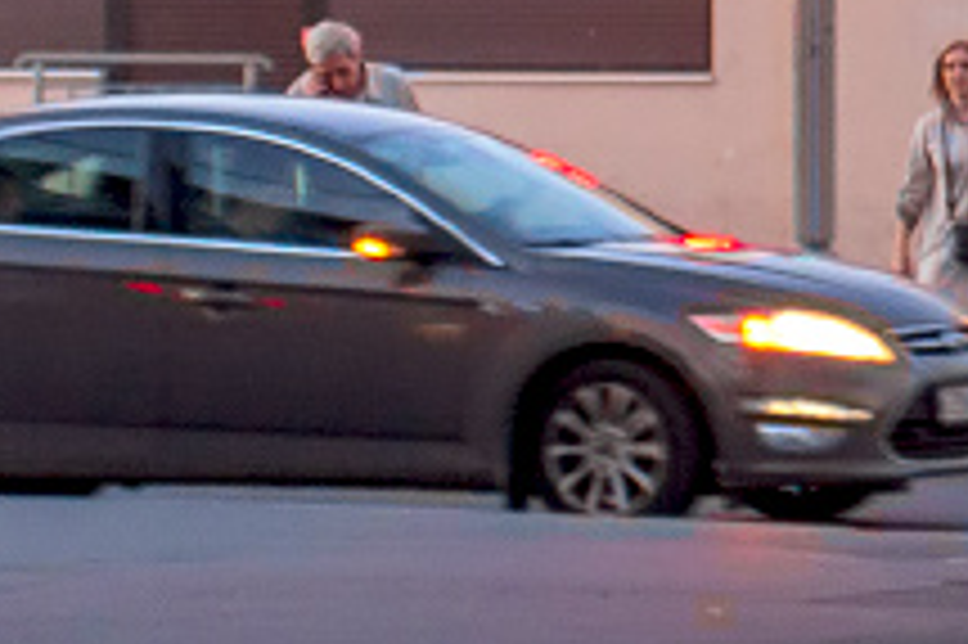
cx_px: 2296
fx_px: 12010
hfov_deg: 4.5
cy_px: -464
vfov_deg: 3.1
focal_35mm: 447
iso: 400
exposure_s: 1/80
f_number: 2.8
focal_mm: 80
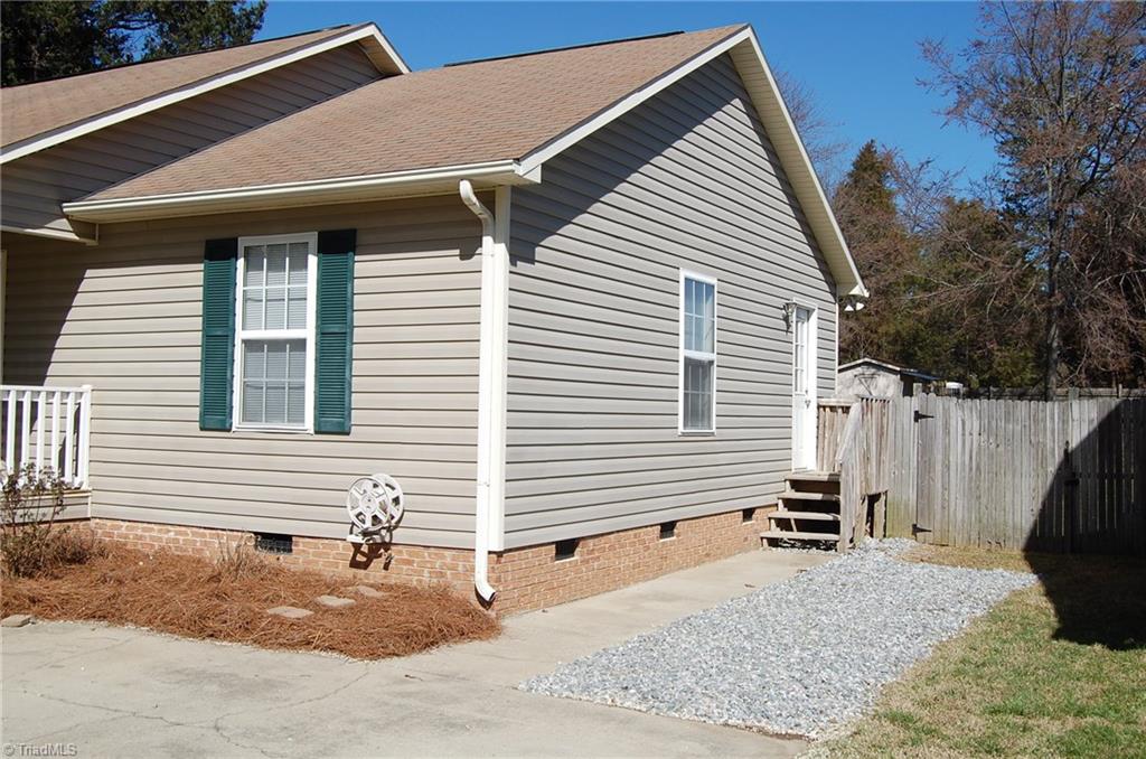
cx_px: 573
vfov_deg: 34.1
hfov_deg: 49.6
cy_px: 380
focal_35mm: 39
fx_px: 1239
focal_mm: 26
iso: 200
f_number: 10
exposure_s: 1/400
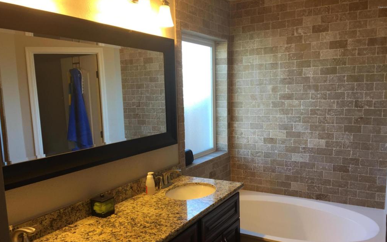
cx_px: 193
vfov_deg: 40.5
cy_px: 144
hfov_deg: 61.2
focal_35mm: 31
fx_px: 327
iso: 40
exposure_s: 1/40
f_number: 2.2
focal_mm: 4.15
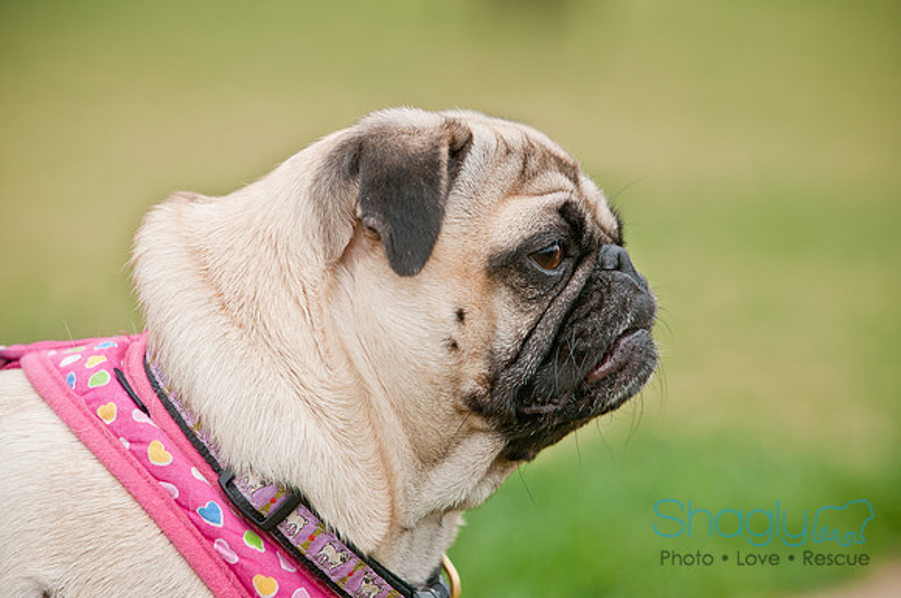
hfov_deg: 7.9
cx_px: 450
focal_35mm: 262
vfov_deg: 5.2
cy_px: 299
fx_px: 6561
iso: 200
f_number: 5
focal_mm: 175
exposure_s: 1/500
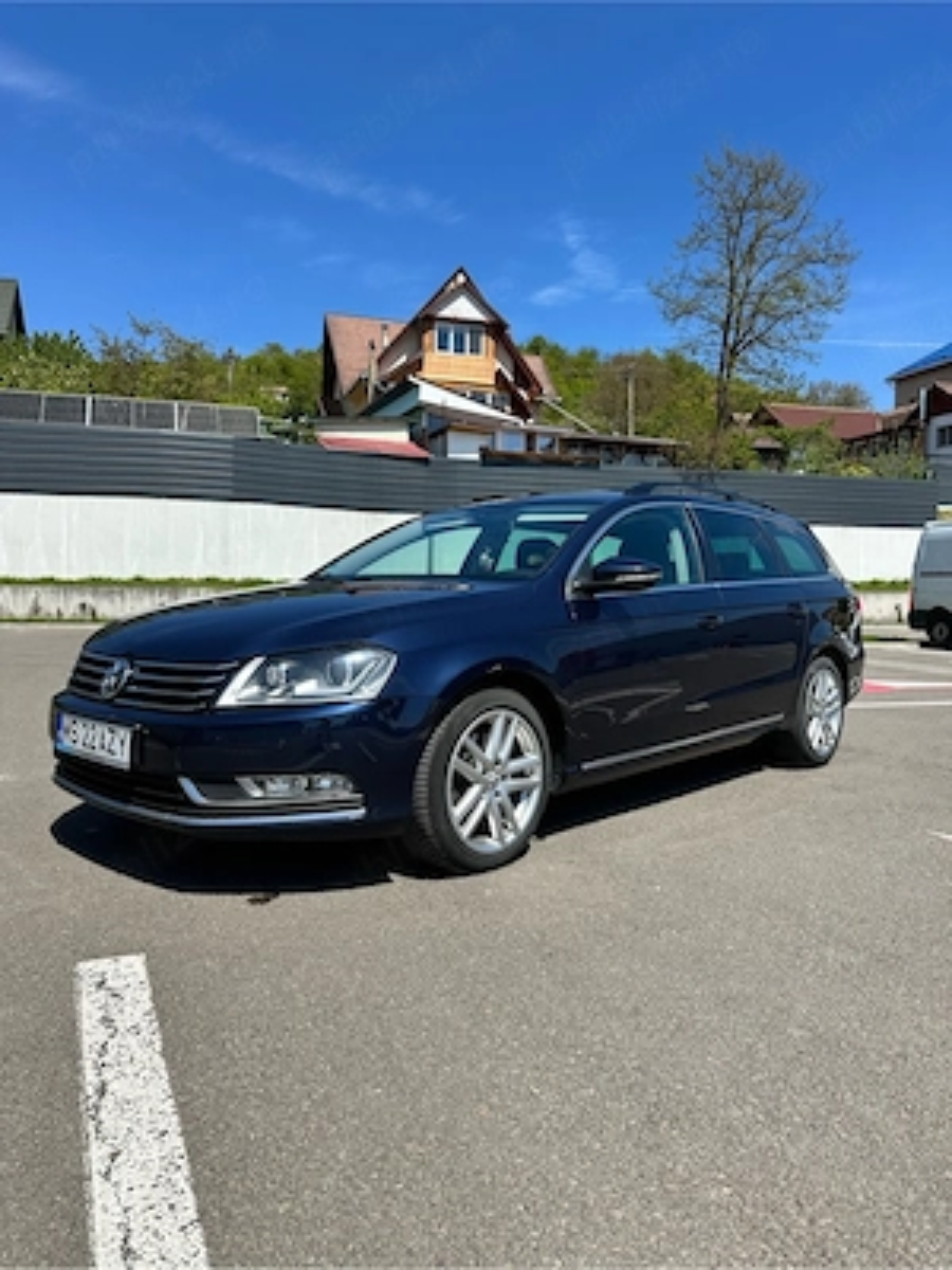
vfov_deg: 71.6
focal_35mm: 24
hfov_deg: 56.8
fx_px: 880
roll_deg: -0.4
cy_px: 635
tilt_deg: -1.6
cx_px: 476
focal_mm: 6.86
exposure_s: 1/4184
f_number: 1.78
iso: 80
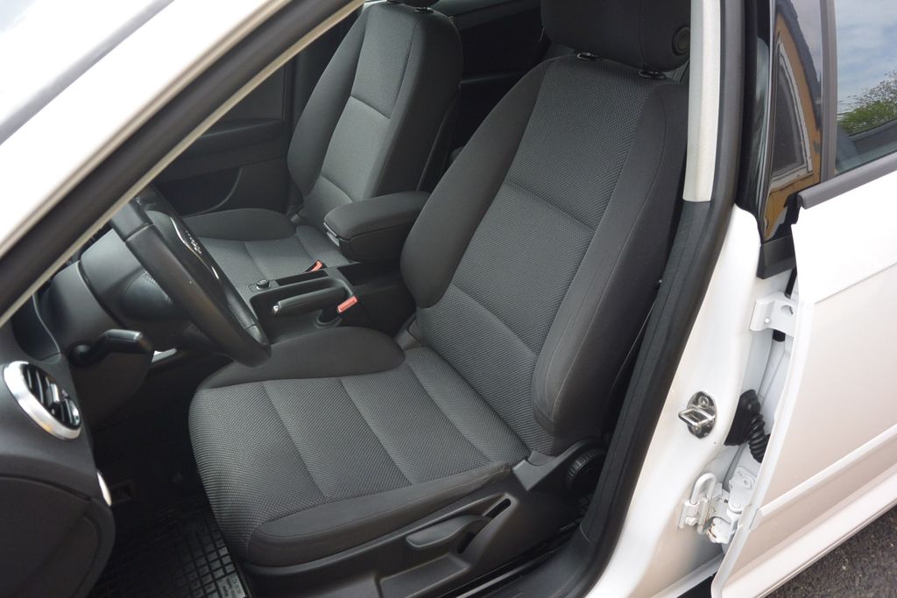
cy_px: 299
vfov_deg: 47.9
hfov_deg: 67.4
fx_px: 673
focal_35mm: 27
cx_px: 448
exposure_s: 1/400
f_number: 3.5
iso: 160
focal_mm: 10
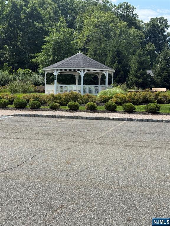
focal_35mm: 48
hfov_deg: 30.3
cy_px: 113
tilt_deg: -4.3
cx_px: 85
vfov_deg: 39.7
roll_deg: -0.3
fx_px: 314
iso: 64
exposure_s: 1/4329
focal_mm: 6.76
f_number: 1.78
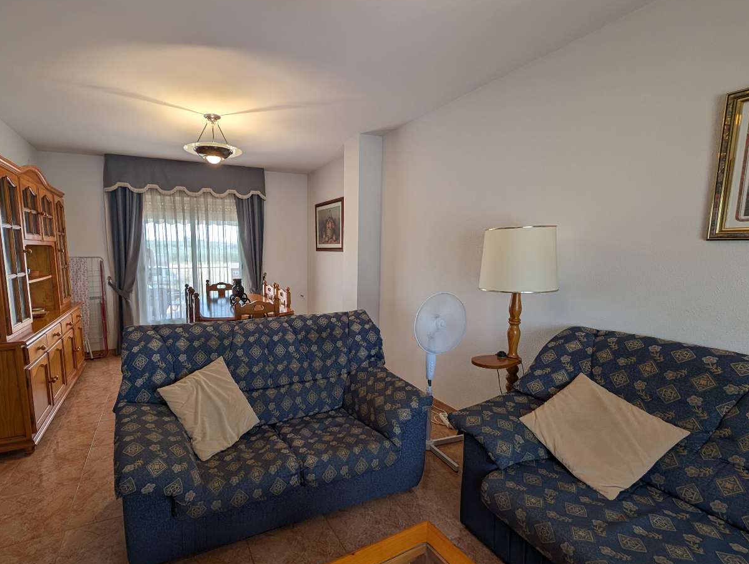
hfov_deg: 97.3
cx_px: 315
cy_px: 294
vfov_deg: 81.8
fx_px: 325
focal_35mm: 15
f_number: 1.95
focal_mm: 2.23
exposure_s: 1/131
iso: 41
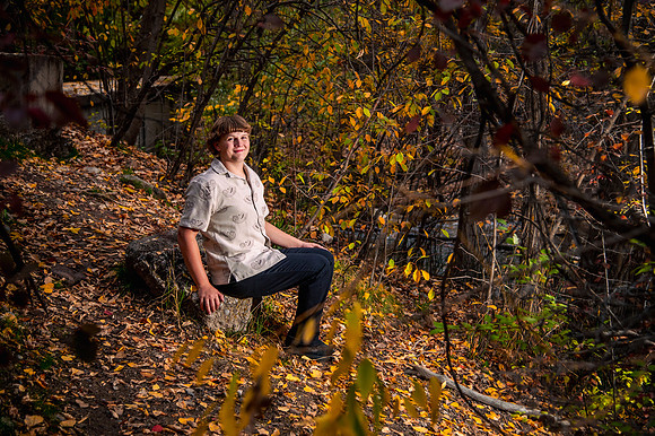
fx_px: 1162
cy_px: 199
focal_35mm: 64
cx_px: 328
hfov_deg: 31.5
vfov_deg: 21.2
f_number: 4.5
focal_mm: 58
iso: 1000
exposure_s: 1/100
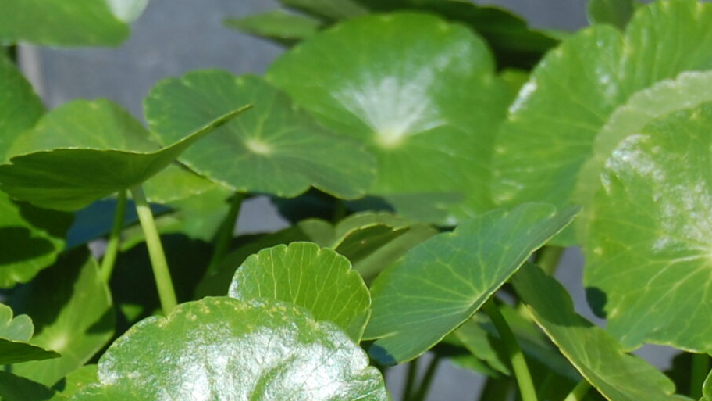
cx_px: 77
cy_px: 578
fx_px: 4578
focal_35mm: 242
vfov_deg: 5.0
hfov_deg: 8.9
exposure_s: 1/320
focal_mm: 55
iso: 200
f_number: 9
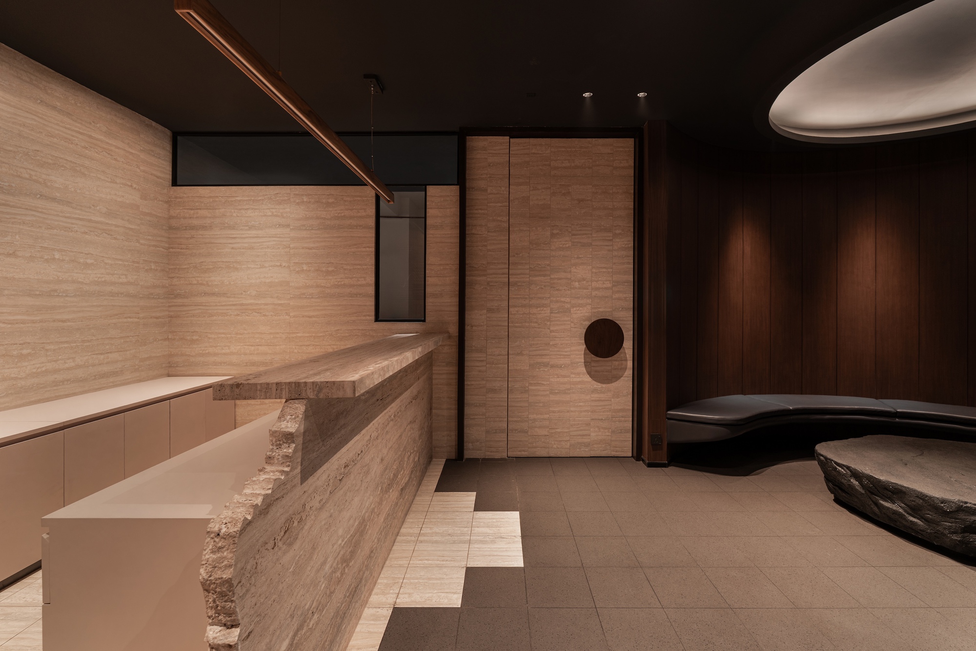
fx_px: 447
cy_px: 326
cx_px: 488
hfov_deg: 95.0
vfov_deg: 72.0
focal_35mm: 16
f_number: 4.5
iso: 100
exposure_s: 4
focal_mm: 16.5
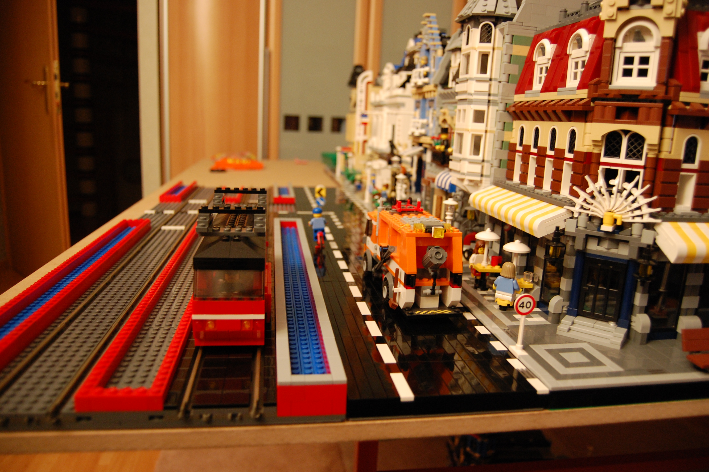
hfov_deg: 67.4
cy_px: 236
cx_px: 354
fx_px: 531
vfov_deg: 47.8
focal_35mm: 27
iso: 800
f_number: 3.5
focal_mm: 18
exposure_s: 1/20
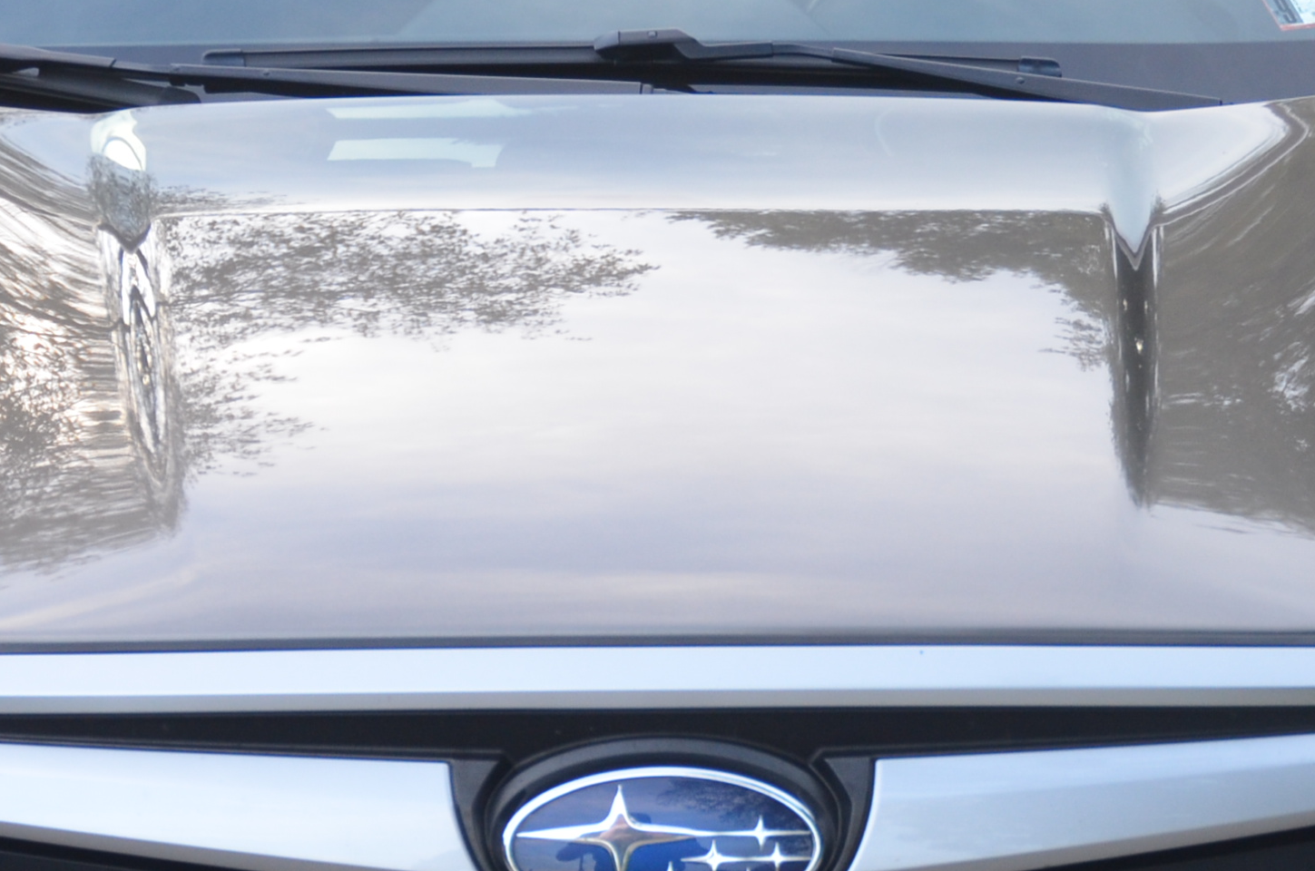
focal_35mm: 103
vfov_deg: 13.1
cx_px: 716
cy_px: 788
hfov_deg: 19.8
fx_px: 3765
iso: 500
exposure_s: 1/60
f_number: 4
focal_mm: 27
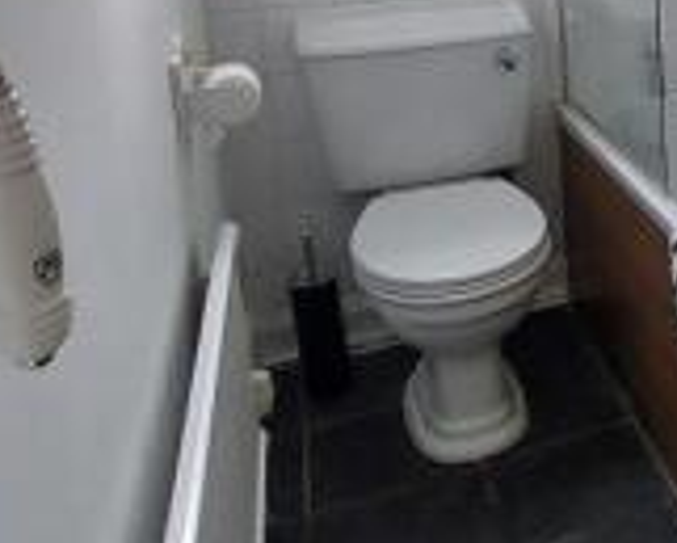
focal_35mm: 46
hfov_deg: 32.0
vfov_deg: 31.2
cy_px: 53
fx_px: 922
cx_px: 852
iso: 160
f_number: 2.2
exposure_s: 1/50
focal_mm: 1.74
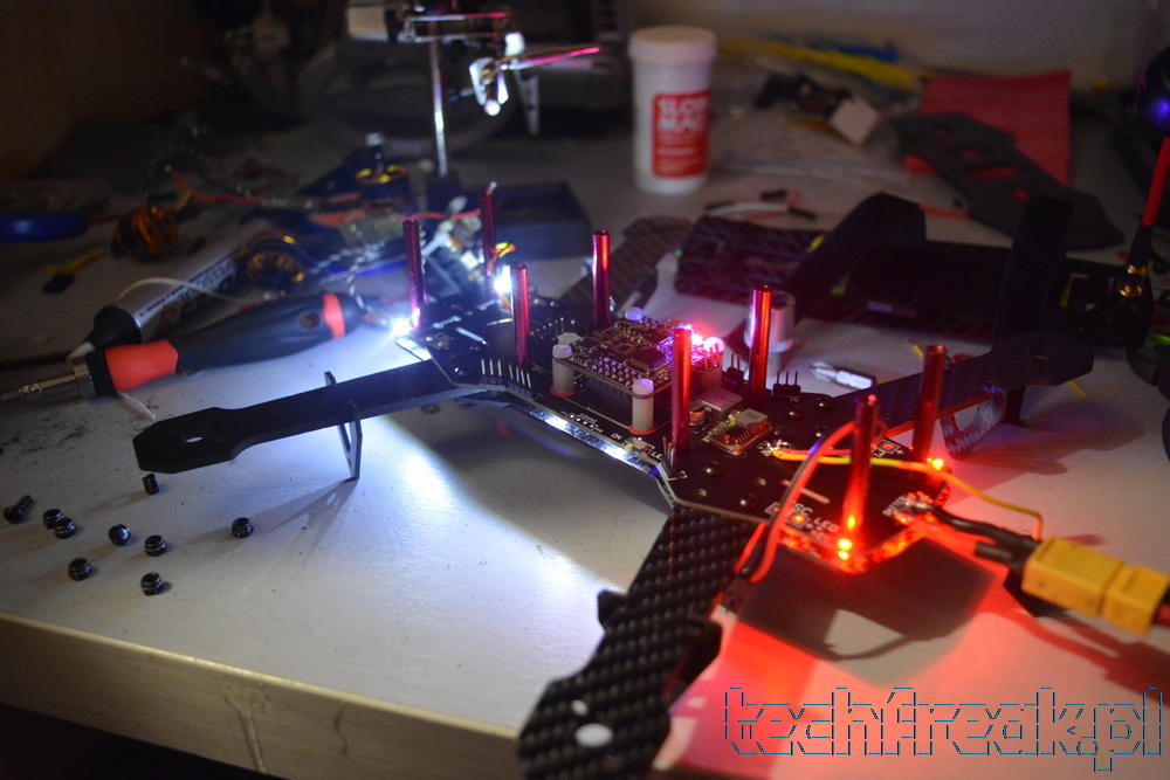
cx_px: 585
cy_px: 390
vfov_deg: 40.0
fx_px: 1073
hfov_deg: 57.2
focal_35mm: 33
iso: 3200
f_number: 3.8
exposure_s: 1/30
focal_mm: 22
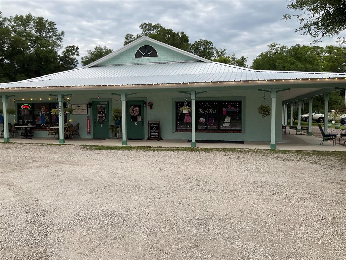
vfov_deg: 48.2
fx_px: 290
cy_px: 130
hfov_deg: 61.7
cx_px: 173
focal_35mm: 29
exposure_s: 1/214
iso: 16
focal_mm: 3
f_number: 1.8
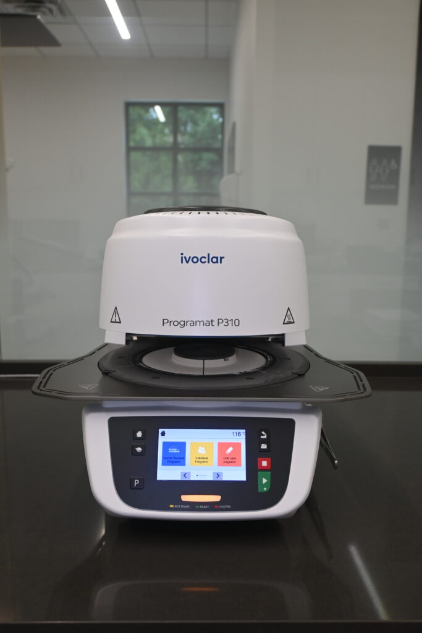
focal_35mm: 32
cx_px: 211
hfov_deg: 41.7
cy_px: 316
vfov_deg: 59.5
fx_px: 554
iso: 450
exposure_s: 1/125
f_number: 4
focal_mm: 21
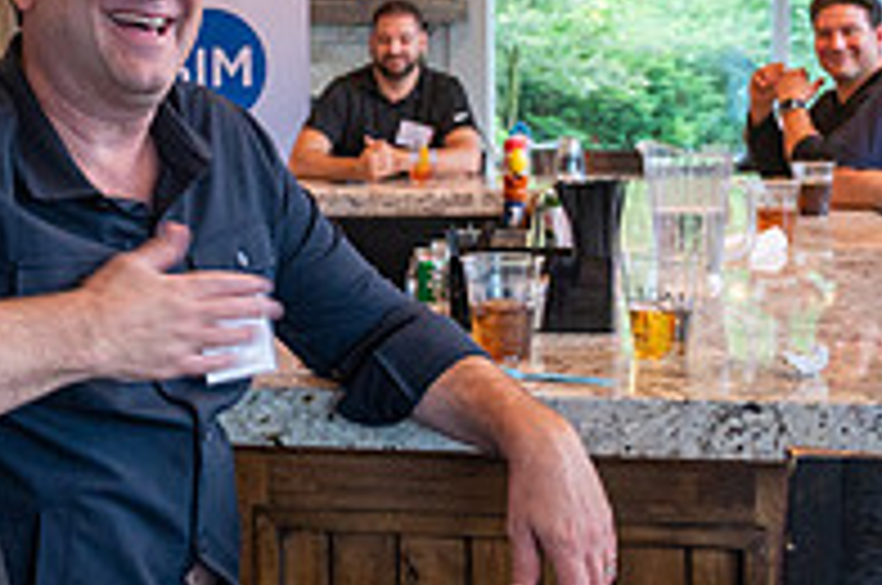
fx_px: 1737
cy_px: 194
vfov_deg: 19.1
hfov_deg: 27.4
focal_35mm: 71
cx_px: 68
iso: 1600
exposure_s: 1/80
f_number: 4
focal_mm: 24
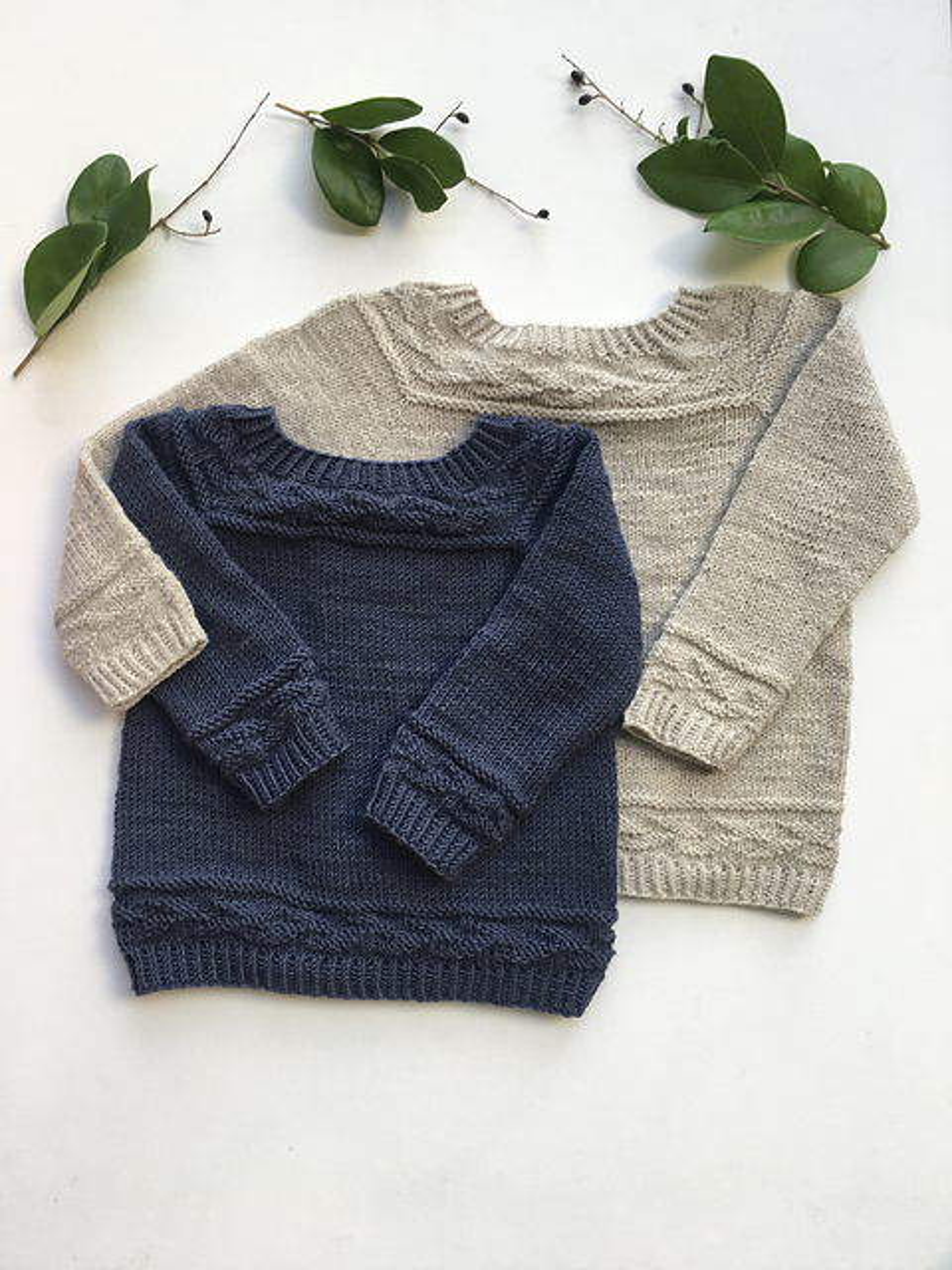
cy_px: 635
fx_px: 1063
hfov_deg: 48.2
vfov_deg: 61.7
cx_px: 476
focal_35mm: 29
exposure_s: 1/120
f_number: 2.2
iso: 40
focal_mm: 4.15
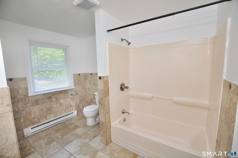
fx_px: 99
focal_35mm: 15
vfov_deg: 77.2
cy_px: 79
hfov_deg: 100.5
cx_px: 119
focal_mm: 10
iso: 200
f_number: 4
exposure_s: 1/100
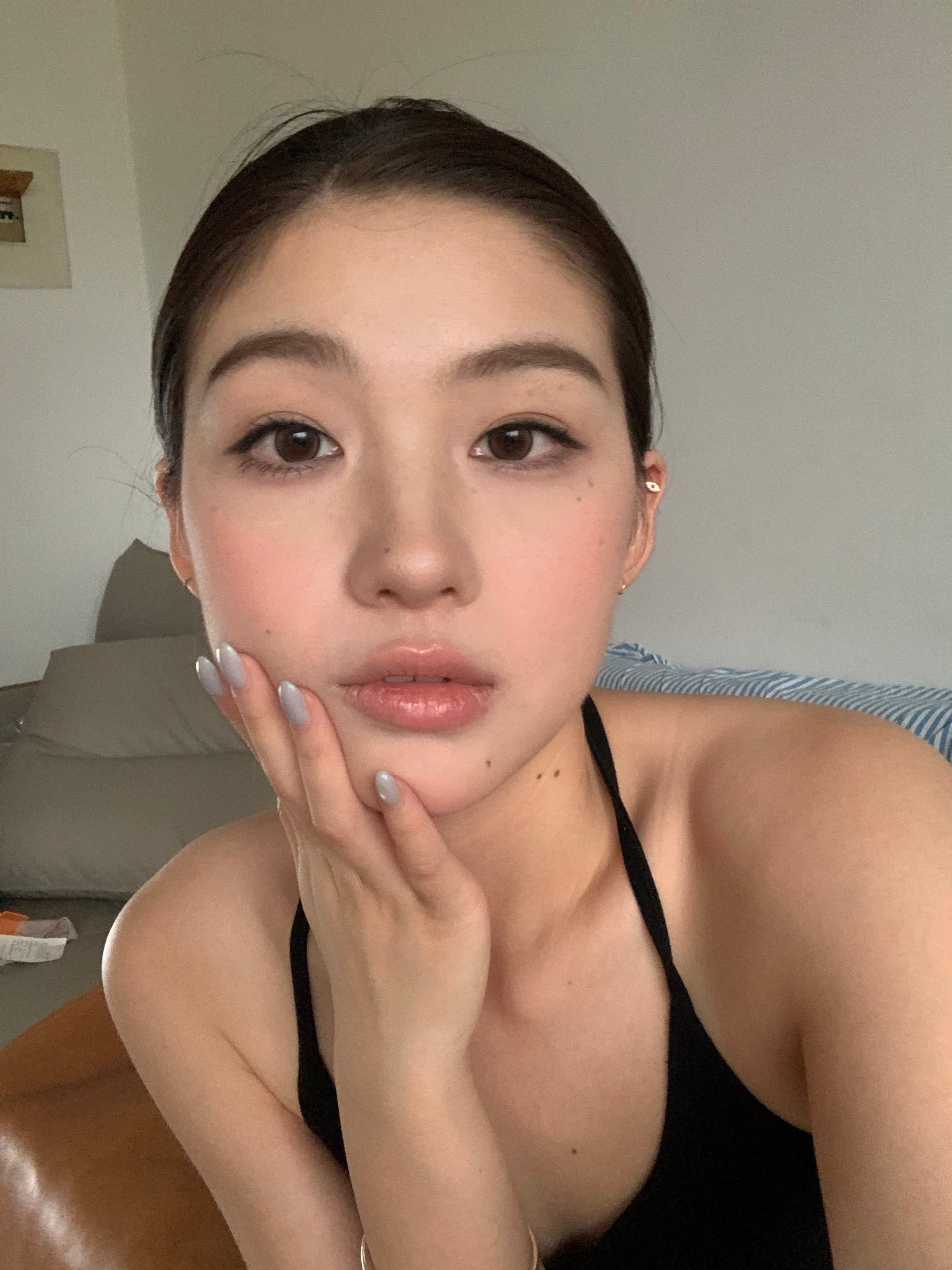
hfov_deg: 44.2
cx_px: 476
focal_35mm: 32
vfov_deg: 56.8
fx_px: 1173
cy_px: 635
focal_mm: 2.87
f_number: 2.2
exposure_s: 1/60
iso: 250
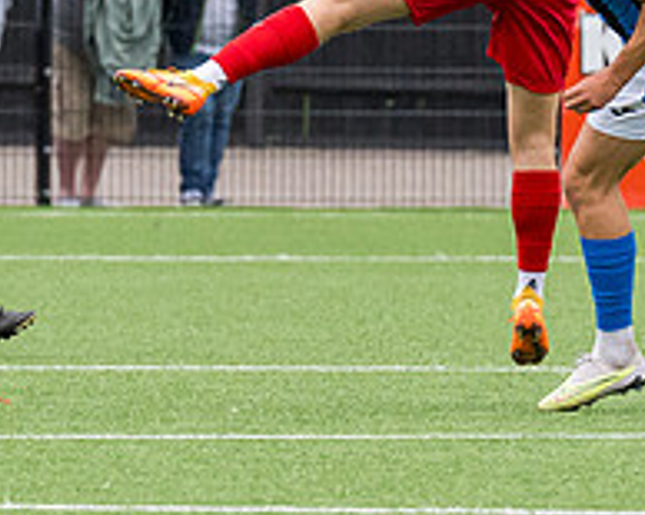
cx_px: 415
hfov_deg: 1.5
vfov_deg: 1.2
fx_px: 24251
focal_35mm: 1271
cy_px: 174
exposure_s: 1/3200
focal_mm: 200
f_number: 5
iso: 800
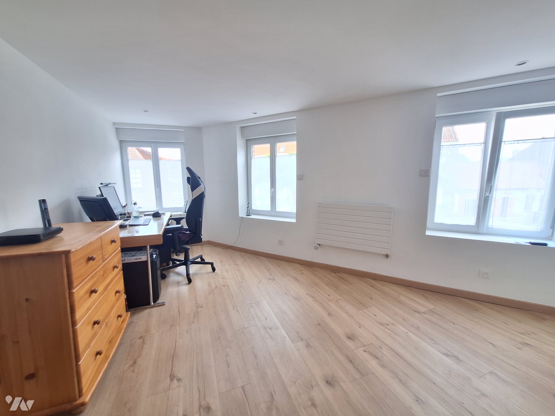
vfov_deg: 89.9
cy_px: 208
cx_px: 278
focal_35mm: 13
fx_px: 208
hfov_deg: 106.2
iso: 50
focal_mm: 1.74
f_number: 2.2
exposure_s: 1/50
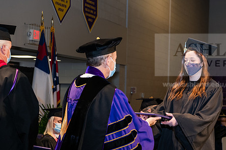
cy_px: 95
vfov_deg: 16.8
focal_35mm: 81
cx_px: 139
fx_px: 508
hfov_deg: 25.0
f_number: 6.3
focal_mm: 62
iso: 1600
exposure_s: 1/200
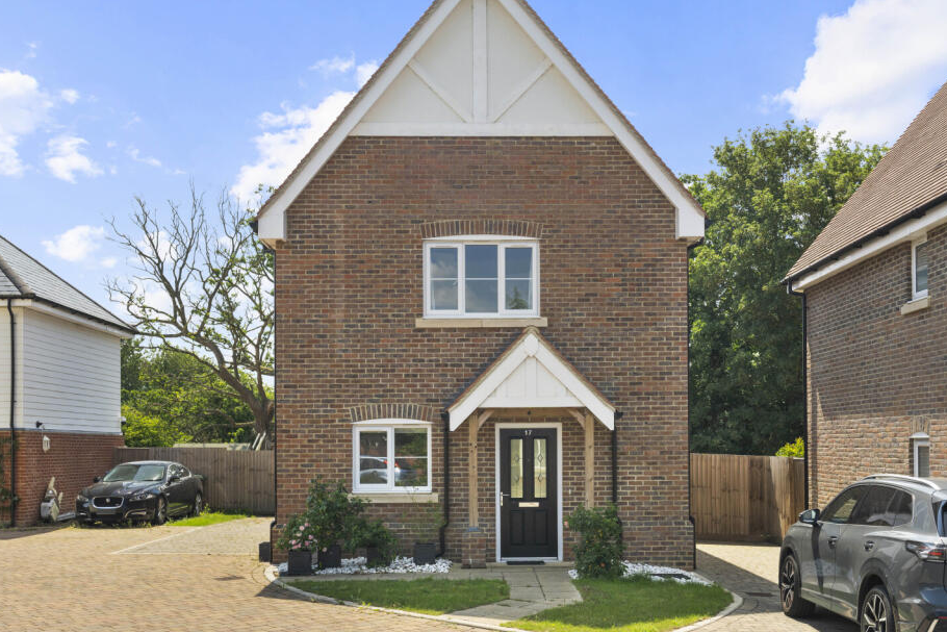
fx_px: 962
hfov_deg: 52.4
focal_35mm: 37
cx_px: 478
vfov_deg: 36.3
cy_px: 296
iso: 320
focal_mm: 32.5
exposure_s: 1/200
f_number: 8
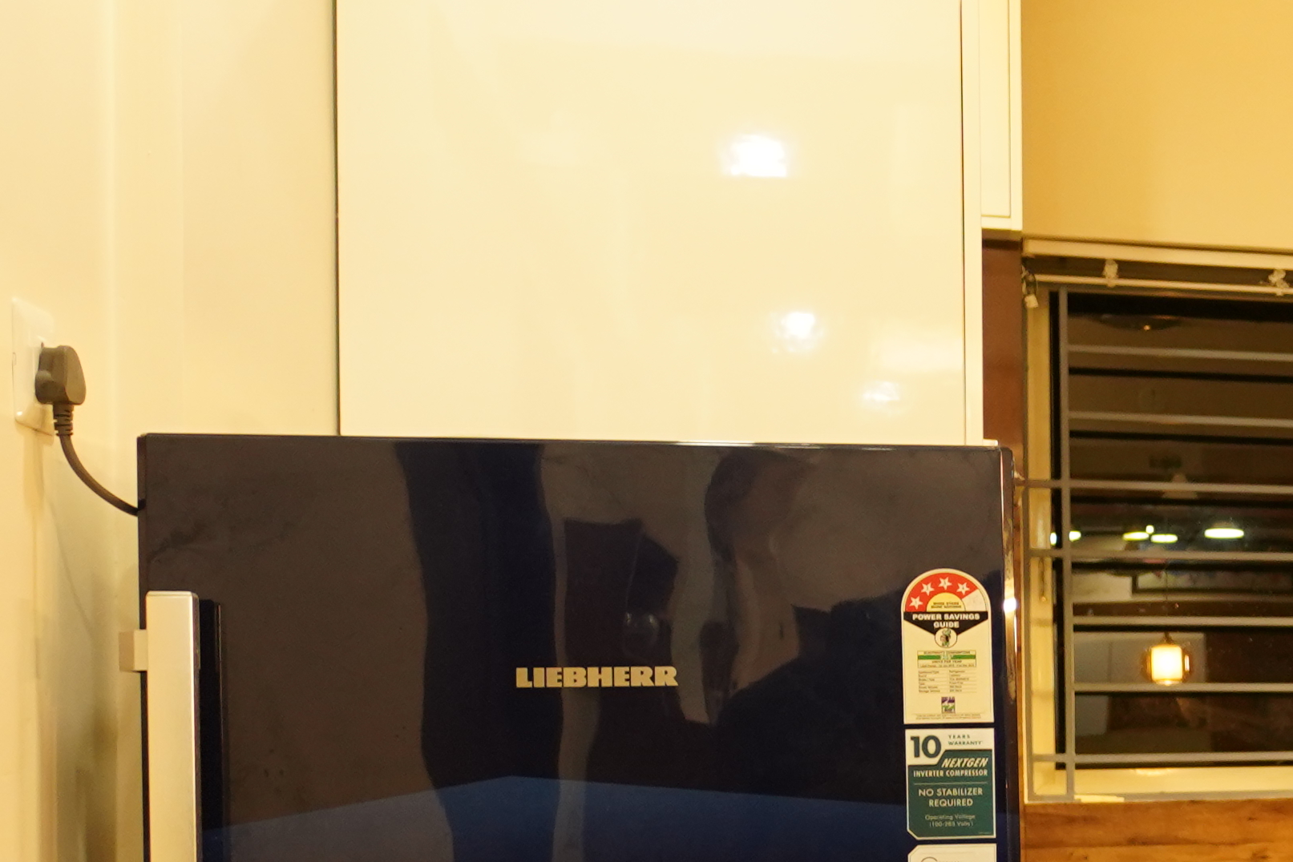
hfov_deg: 23.3
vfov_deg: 19.4
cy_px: 742
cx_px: 1950
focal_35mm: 69
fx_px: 2479
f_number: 3.5
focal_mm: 14
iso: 800
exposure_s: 1/40
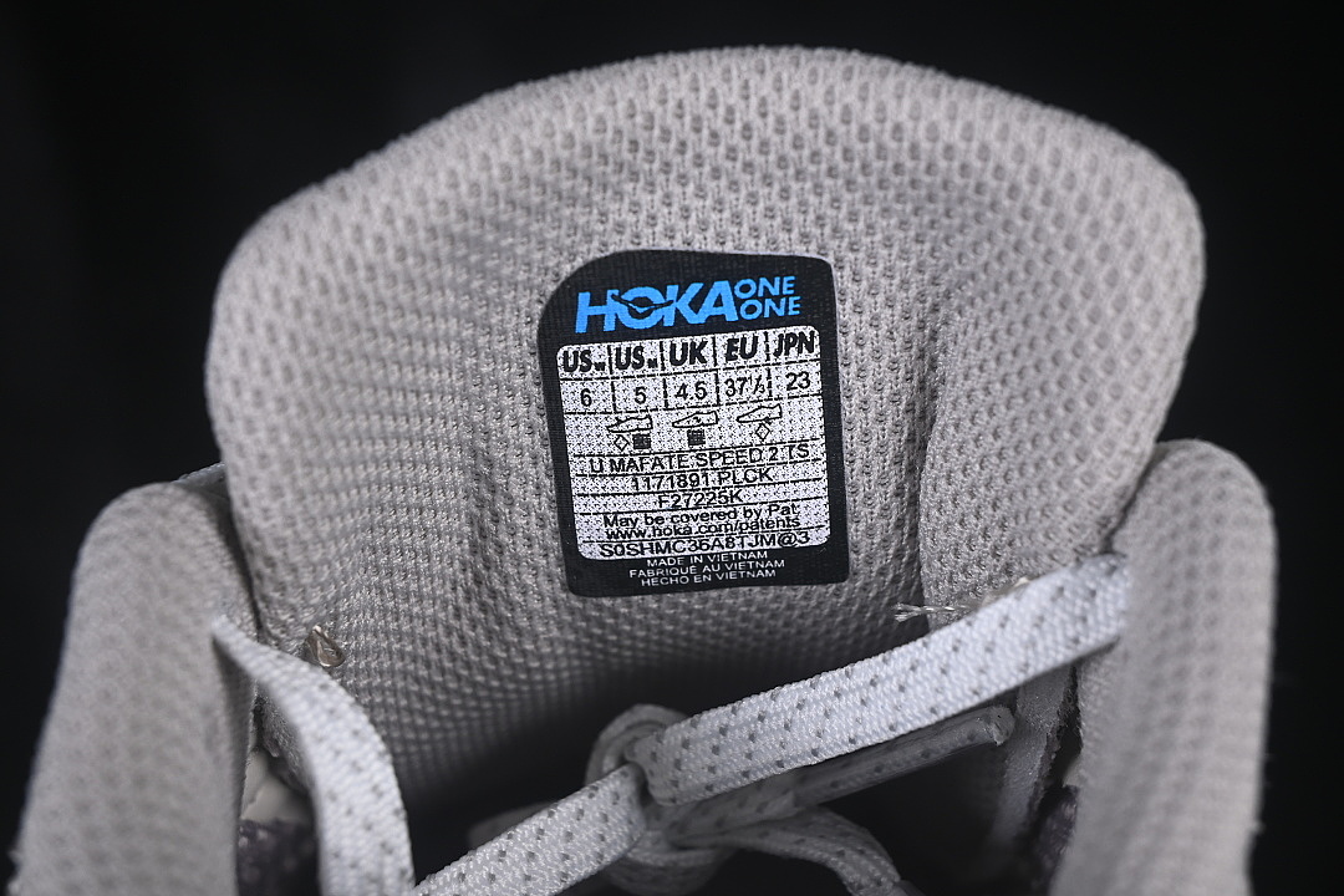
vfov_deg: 18.2
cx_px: 672
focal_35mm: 75
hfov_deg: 27.0
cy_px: 448
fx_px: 2800
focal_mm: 50
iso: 160
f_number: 8
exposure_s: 1/80
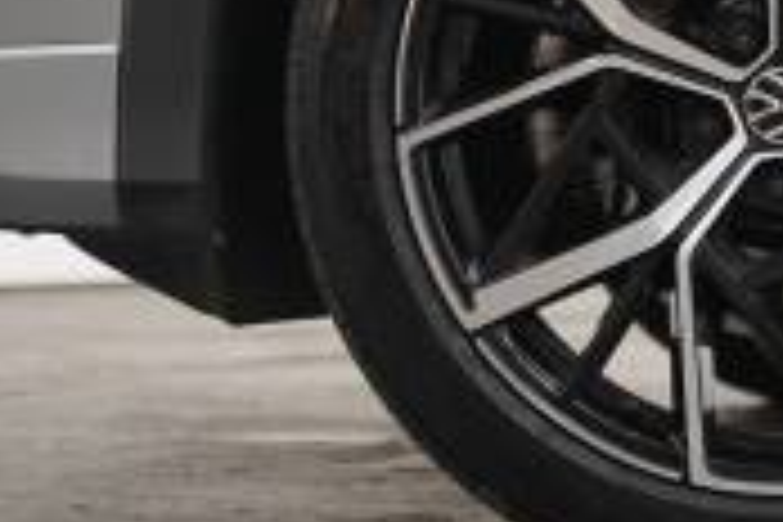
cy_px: -14
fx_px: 4465
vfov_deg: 6.7
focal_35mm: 205
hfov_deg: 10.0
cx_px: 711
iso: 1600
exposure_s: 1/160
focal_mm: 55.9
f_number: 3.2
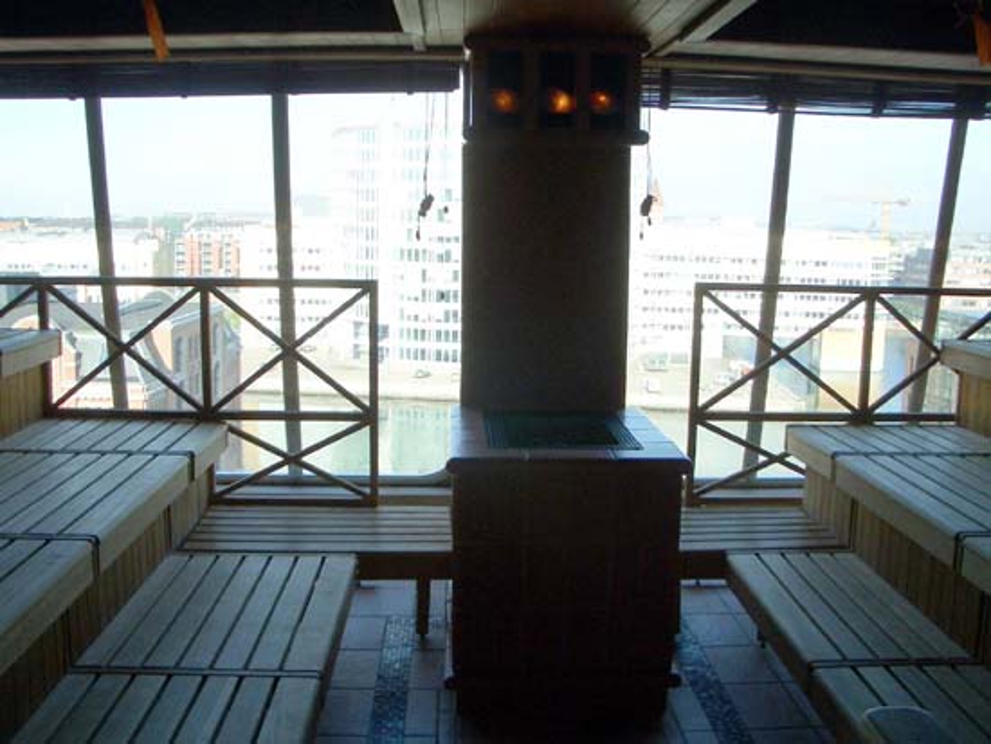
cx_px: 496
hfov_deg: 52.6
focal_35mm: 35
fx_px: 1002
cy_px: 372
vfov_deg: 40.7
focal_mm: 5.8
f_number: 4.3
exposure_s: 1/160
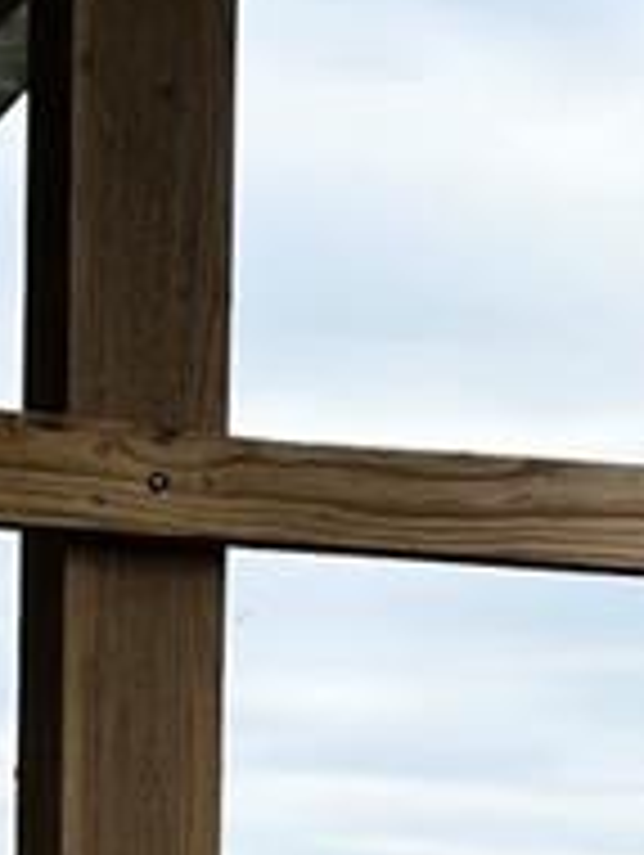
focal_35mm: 164
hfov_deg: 9.0
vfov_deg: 11.4
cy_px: 1372
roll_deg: +0.4
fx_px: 4059
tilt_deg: -1.3
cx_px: 612
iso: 50
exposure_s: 1/2045
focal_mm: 5.7
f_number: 1.5
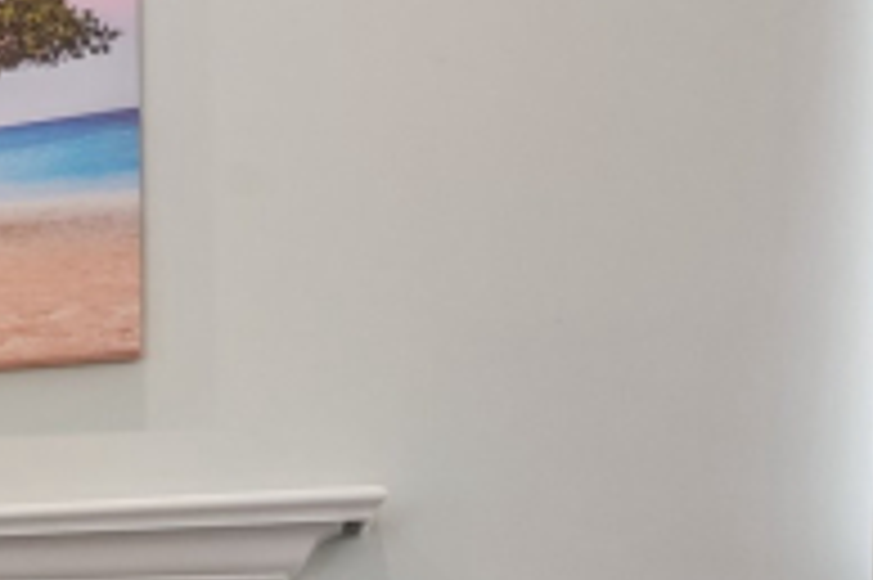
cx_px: -369
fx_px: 1502
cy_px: 697
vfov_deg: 20.5
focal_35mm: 62
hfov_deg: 25.8
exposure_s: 1/30
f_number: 8
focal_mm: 16
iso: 1600
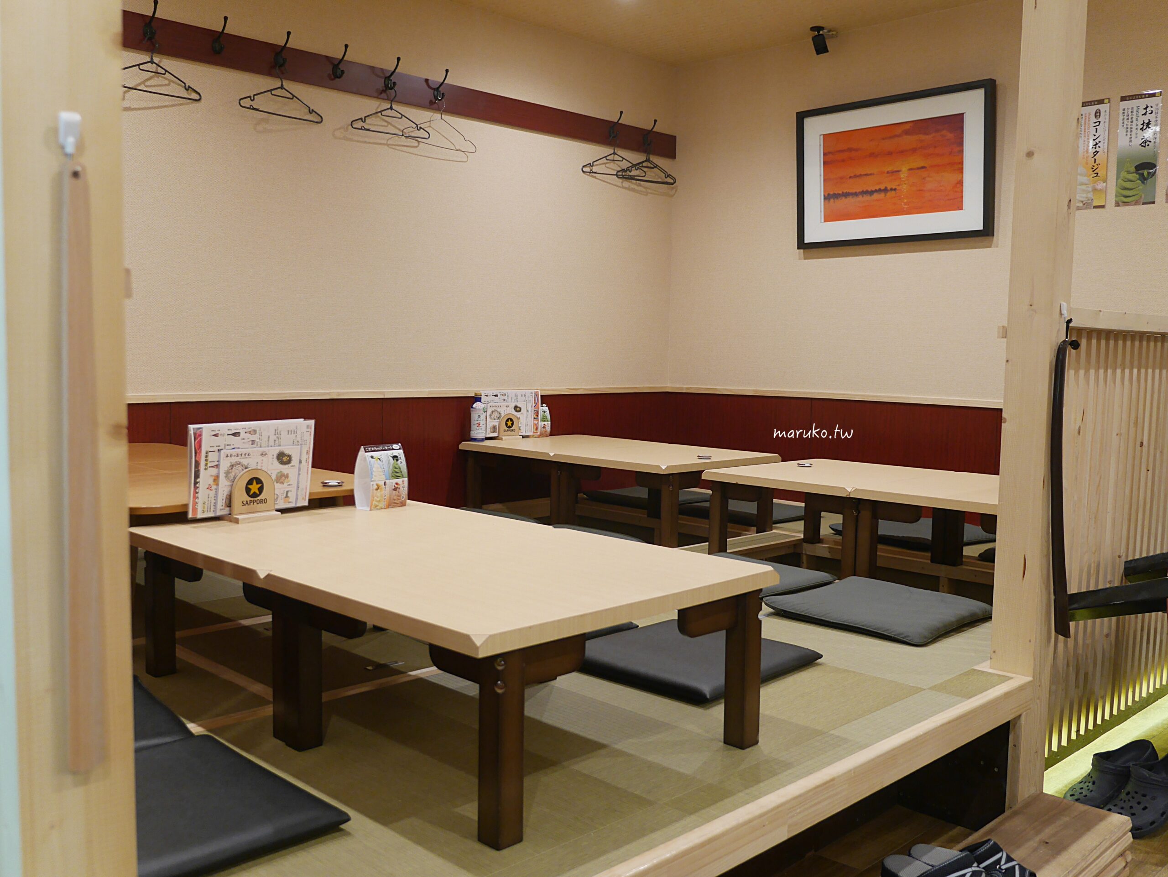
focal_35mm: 34
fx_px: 1148
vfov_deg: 41.8
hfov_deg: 53.9
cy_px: 438
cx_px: 584
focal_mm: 17
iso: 640
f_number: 2.8
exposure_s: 1/60
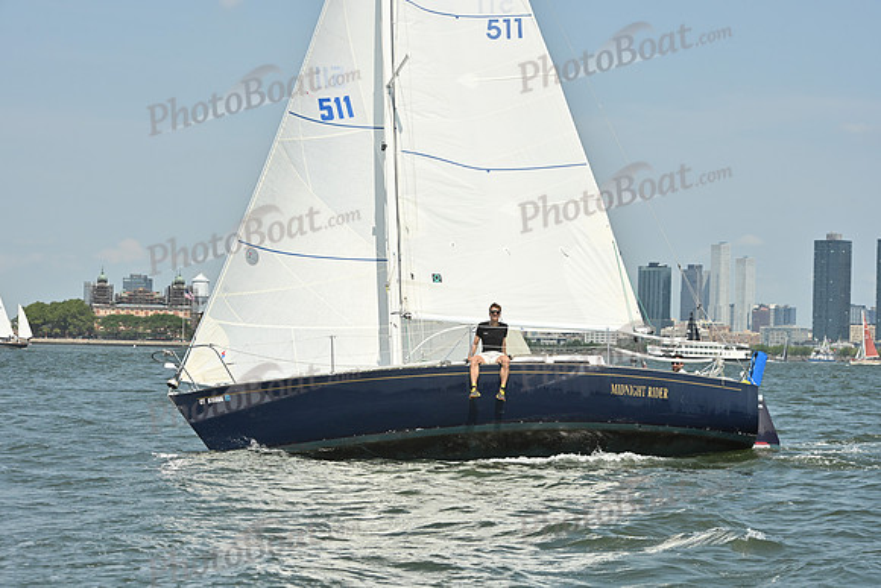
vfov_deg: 14.0
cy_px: 294
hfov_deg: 20.8
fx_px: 2399
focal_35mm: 98
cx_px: 440
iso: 320
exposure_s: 1/1250
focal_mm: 98
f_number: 11
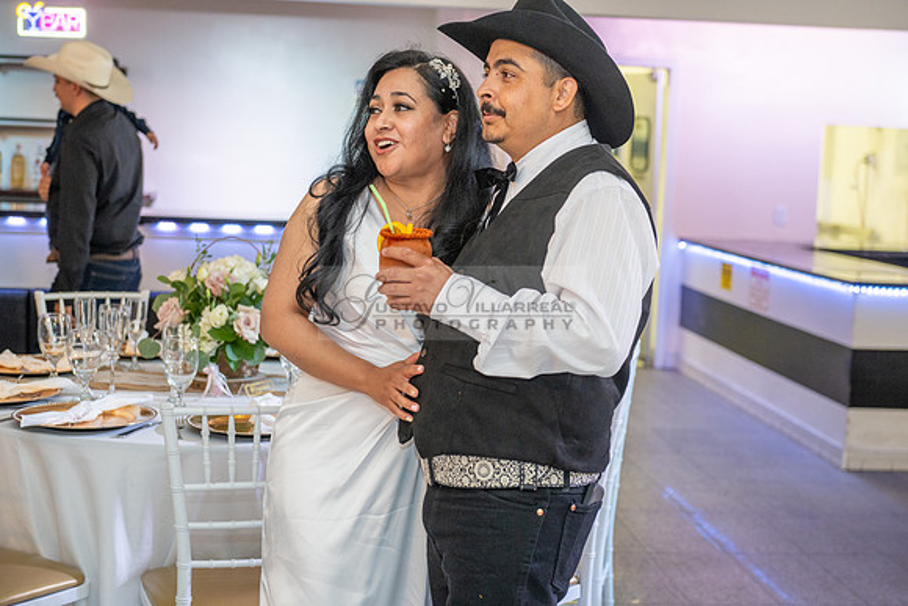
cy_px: 303
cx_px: 454
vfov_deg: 24.2
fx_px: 1413
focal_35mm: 56
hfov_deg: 35.6
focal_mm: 56
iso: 800
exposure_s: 1/160
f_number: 3.5
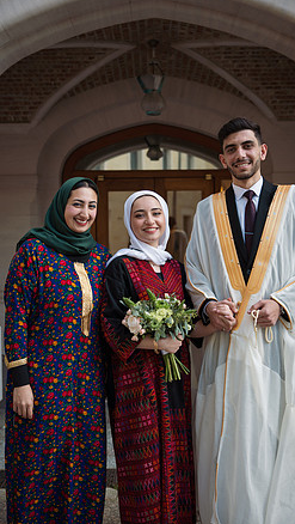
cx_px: 150
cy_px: 261
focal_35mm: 43
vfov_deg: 47.3
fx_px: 597
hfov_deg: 27.8
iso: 200
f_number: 3.2
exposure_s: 1/500
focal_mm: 40
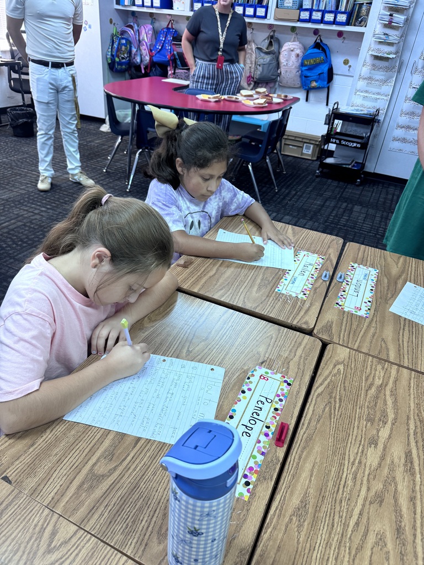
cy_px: 282
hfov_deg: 56.8
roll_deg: -6.1
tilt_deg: -32.6
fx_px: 392
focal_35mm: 24
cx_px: 212
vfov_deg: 71.6
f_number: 1.78
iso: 250
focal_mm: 6.76
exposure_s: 1/60
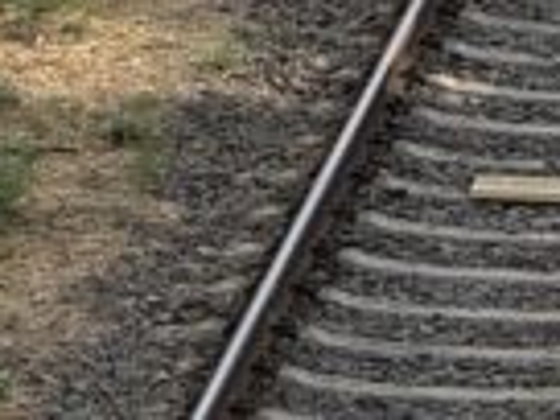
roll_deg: +0.4
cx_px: -996
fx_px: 11001
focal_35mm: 680
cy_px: -239
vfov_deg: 2.2
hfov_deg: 2.9
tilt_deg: -10.4
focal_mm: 15.66
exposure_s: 1/655
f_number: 2.8
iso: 50
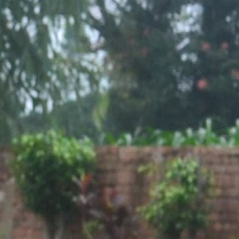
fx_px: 2937
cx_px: -858
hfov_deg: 4.2
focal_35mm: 376
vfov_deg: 4.6
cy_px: 310
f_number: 9
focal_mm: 26
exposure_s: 1/160
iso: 400
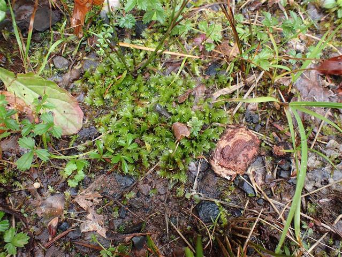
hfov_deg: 59.9
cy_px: 128
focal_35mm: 30
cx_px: 171
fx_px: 297
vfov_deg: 46.8
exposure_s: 1/125
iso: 320
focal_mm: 5.5
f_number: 2.3
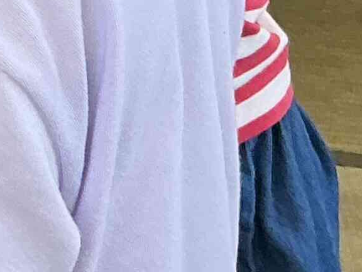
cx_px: -389
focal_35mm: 203
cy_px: -86
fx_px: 2123
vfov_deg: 7.2
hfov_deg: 9.1
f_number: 1.8
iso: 50
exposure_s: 1/120
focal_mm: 3
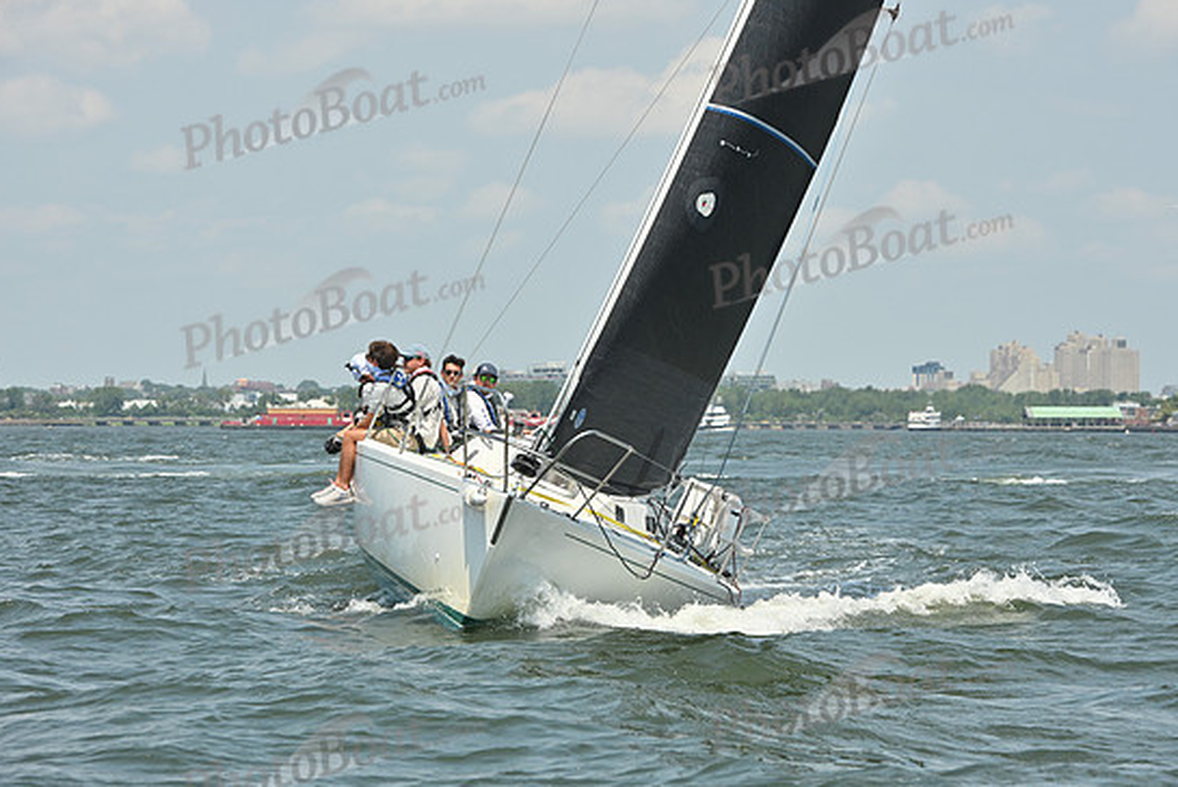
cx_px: 599
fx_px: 4878
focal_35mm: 149
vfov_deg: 9.2
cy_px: 395
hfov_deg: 13.8
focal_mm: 140
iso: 320
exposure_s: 1/1250
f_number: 9
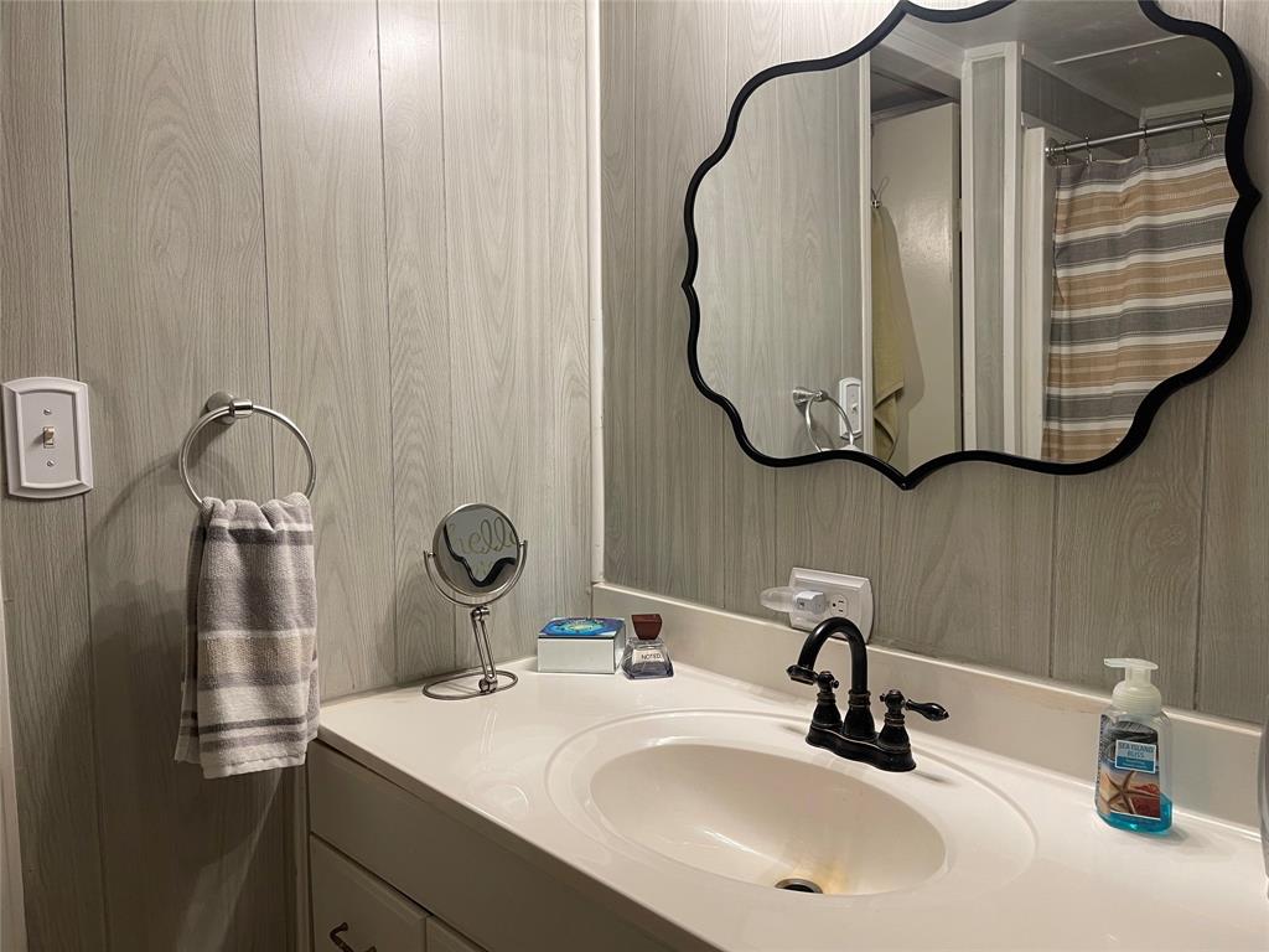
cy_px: 476
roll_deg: +1.4
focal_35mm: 25
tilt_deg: -4.0
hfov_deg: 69.4
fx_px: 916
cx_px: 634
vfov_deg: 54.9
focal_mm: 5.1
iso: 100
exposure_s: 1/60
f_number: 1.6
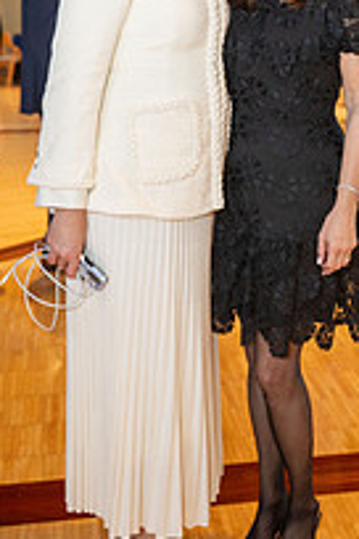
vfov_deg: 30.5
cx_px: 235
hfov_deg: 20.9
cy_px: 140
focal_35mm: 65
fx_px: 972
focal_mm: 29.5
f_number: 2.8
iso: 1000
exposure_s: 1/160
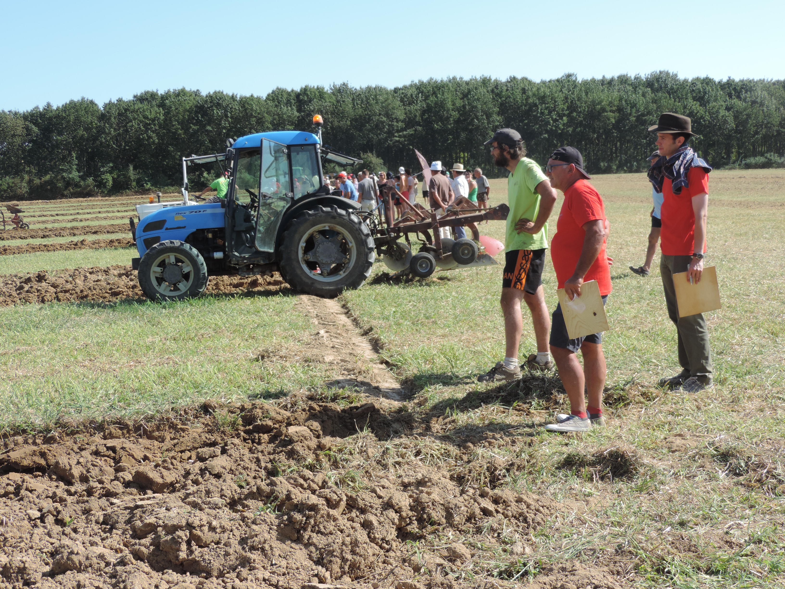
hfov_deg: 40.4
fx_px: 1066
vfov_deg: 30.9
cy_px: 294
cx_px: 392
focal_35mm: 47
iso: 80
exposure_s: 1/500
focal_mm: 8.3
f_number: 3.5
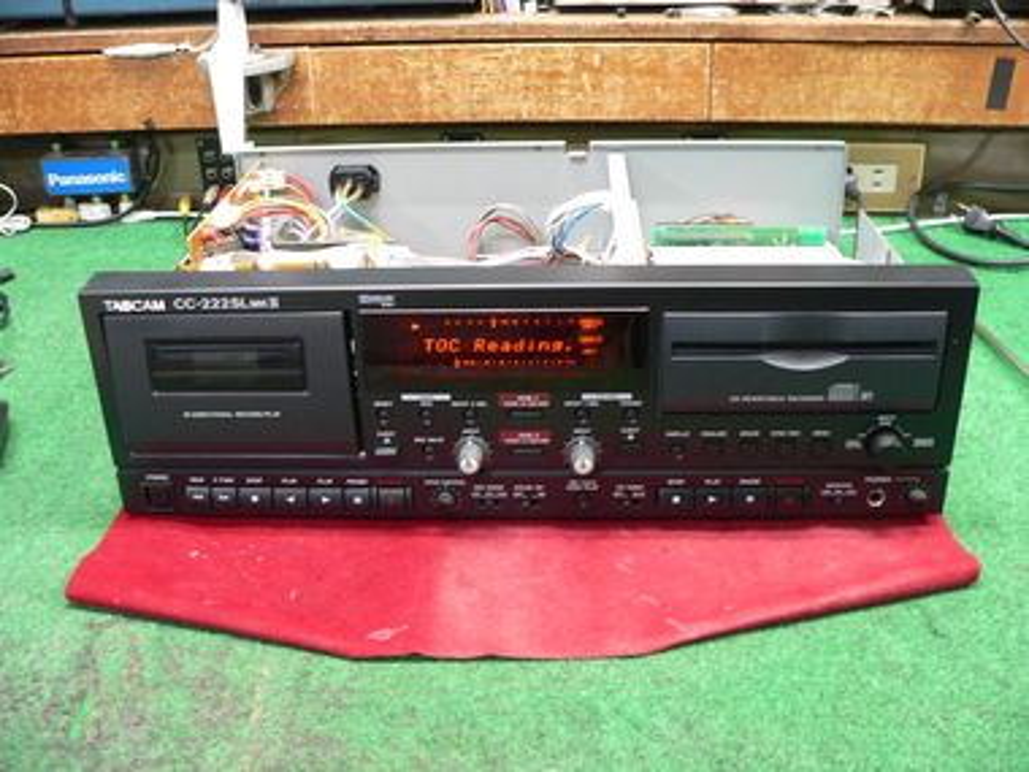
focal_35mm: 36
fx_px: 1070
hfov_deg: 51.4
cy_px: 386
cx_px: 514
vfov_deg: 39.7
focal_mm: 6
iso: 200
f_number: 2.8
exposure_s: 1/5
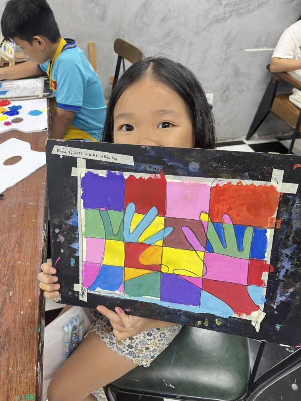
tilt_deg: -38.2
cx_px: 150
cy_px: 200
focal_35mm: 26
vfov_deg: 67.3
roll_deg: -0.6
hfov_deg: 53.1
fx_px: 301
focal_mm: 5.1
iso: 80
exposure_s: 1/50
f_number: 1.6
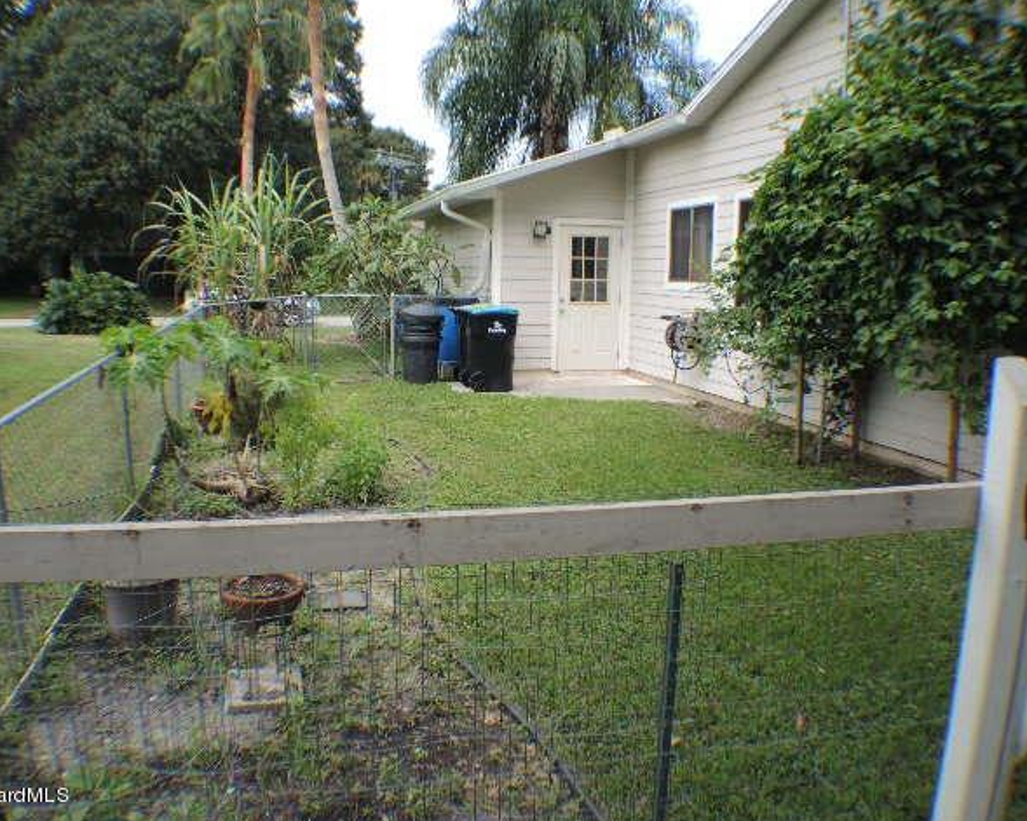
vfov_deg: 42.2
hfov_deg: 51.5
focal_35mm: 35
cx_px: 499
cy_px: 411
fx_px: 1064
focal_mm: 7
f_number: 2
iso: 80
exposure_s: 1/640
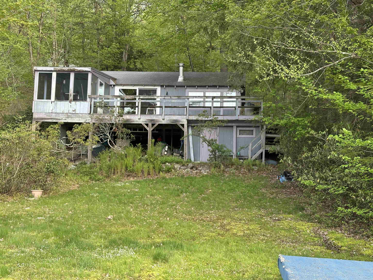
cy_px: 140
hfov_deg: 39.7
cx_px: 186
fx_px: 517
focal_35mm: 48
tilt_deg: +6.6
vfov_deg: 30.3
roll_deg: -1.5
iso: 50
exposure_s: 1/213
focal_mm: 6.86
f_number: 1.78
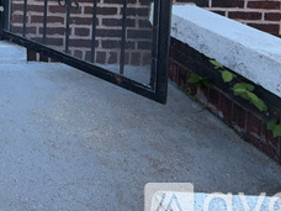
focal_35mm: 41
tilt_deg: -2.8
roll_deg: -1.4
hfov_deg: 34.9
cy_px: -77
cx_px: -67
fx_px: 333
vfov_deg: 27.9
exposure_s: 1/122
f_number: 2.2
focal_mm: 2.22
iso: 16
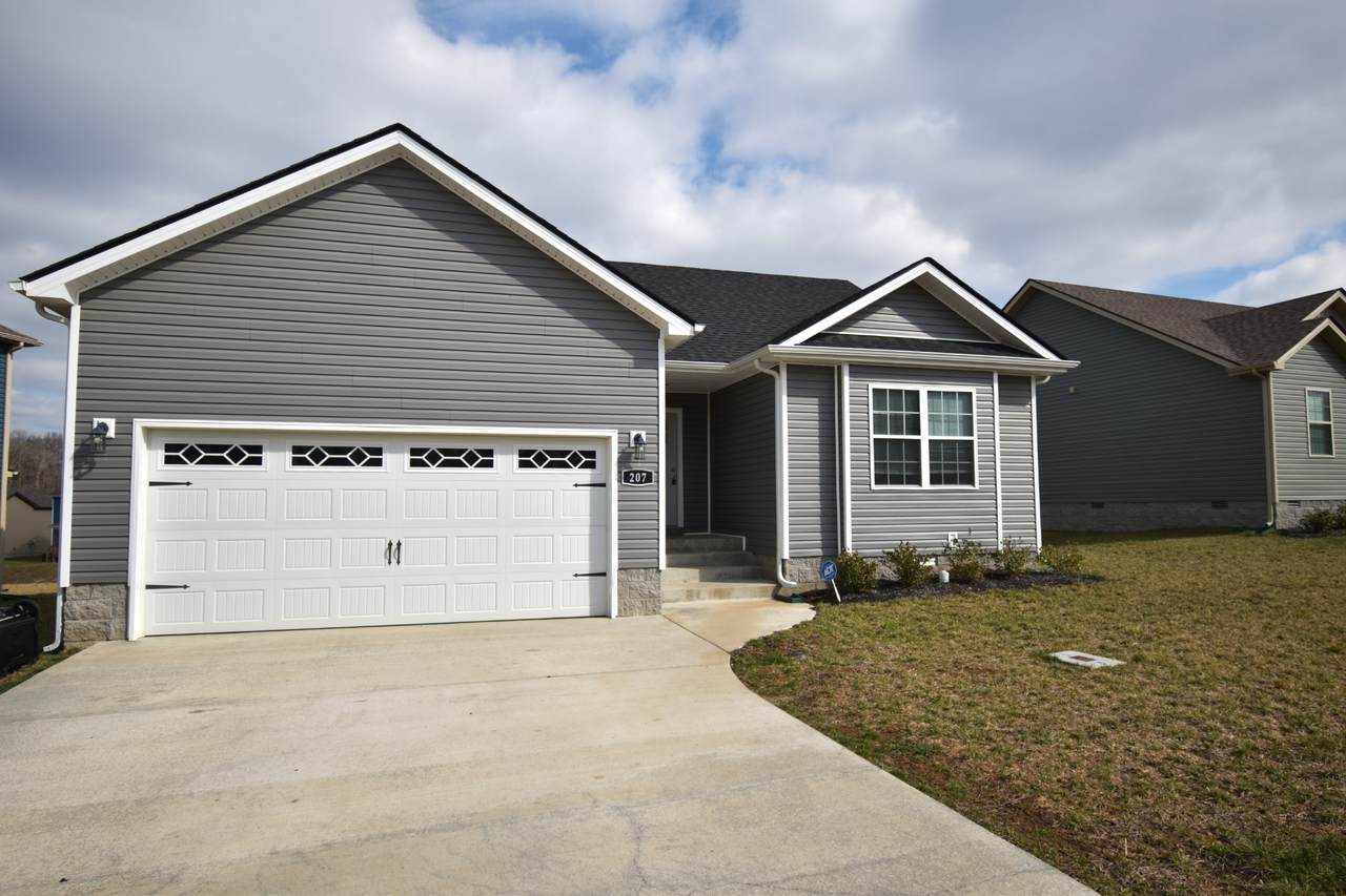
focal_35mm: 21
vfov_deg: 59.5
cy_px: 448
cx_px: 673
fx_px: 785
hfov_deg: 81.2
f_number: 5
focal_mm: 14
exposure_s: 1/1000
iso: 100
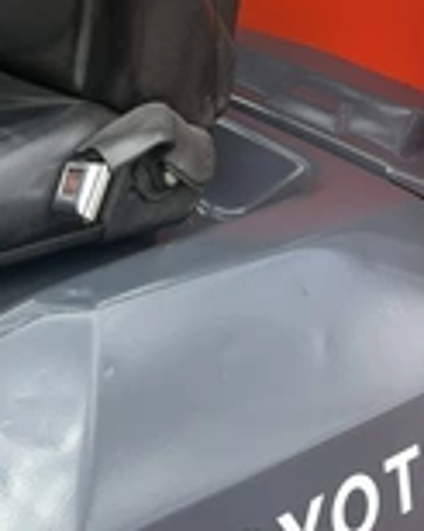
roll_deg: -0.4
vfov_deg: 27.4
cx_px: 0
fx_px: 1036
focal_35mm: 66
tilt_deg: -13.9
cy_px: 24
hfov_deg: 22.3
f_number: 1.6
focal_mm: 5.96
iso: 64
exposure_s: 1/1364
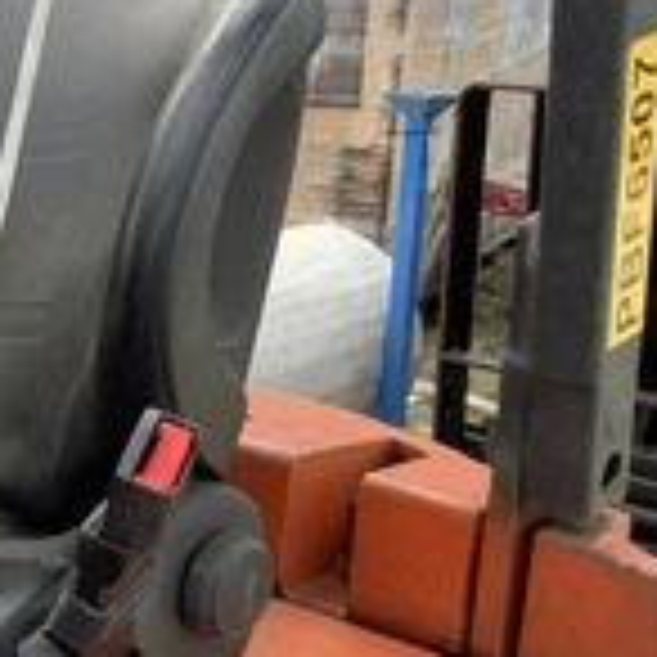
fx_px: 1610
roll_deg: +2.9
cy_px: 436
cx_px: -144
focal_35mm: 75
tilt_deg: -17.9
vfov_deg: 23.0
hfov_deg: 21.3
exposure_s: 1/100
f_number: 2.4
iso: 25
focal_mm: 3.3
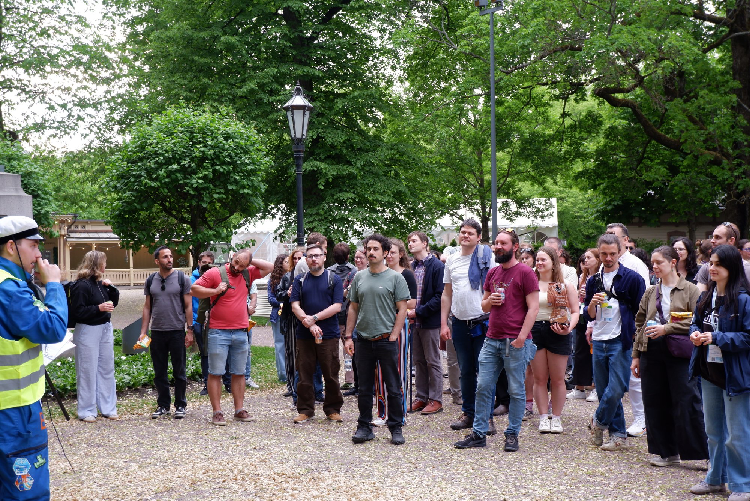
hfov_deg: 44.5
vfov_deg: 30.6
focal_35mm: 44
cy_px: 250
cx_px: 375
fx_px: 917
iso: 400
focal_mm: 29.6
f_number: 4.5
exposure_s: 1/100
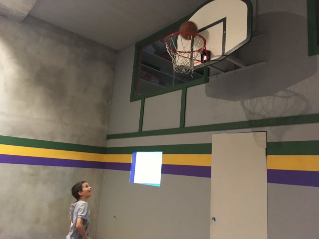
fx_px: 267
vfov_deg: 48.2
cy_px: 120
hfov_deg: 61.7
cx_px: 160
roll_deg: -3.4
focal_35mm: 29
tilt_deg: +8.6
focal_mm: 4.15
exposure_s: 1/15
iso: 320
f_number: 2.2
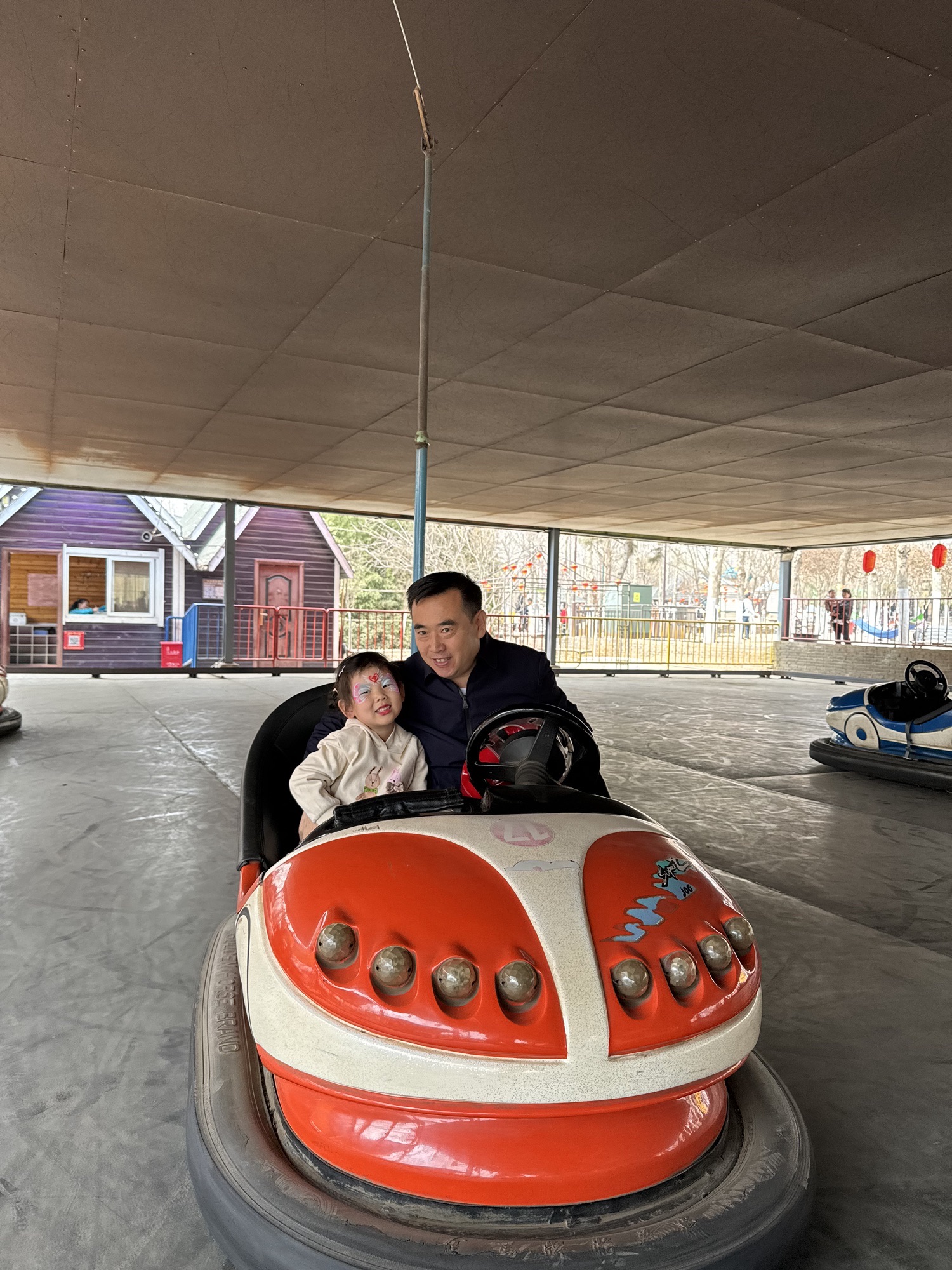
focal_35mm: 24
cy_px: 635
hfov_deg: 56.8
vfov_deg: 71.6
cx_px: 476
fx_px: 880
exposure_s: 1/199
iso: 64
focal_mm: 6.76
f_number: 1.78
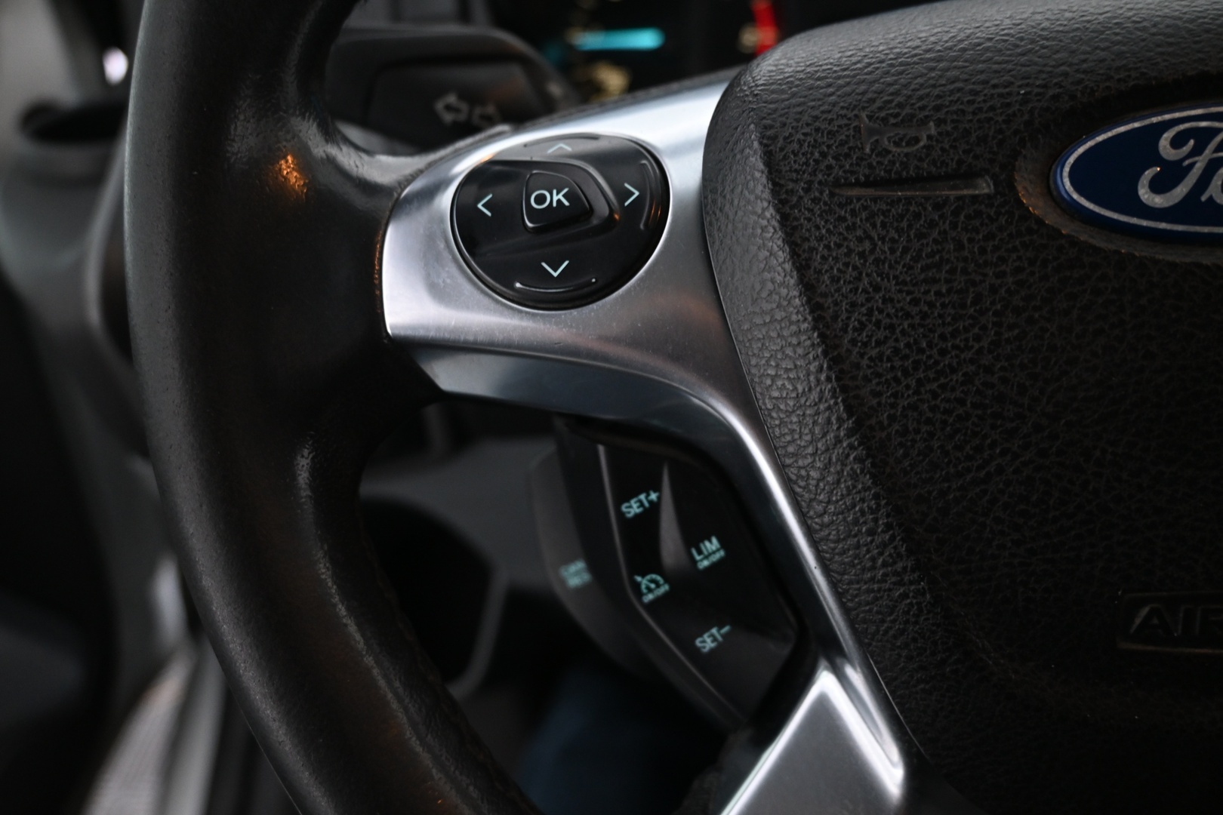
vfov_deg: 44.6
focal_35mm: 29
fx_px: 994
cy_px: 408
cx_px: 612
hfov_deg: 63.2
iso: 1400
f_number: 3.8
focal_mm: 19.5
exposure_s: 1/30
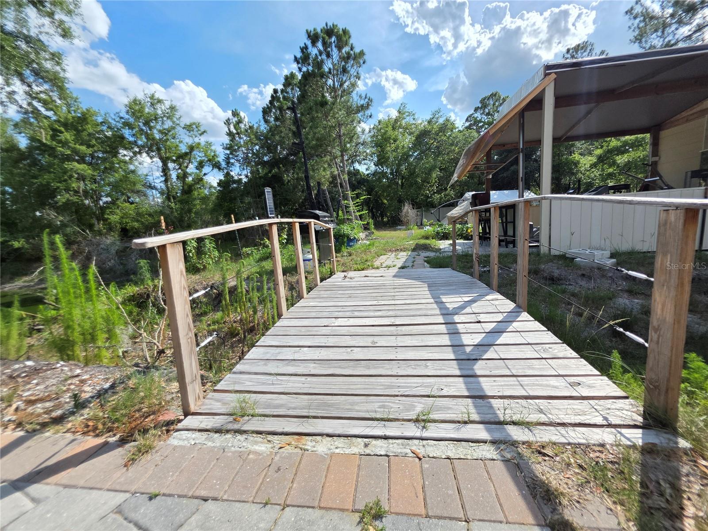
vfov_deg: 89.9
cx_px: 354
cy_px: 266
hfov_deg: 106.2
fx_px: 266
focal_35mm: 13
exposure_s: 1/2000
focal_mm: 2.2
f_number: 1.9
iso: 64
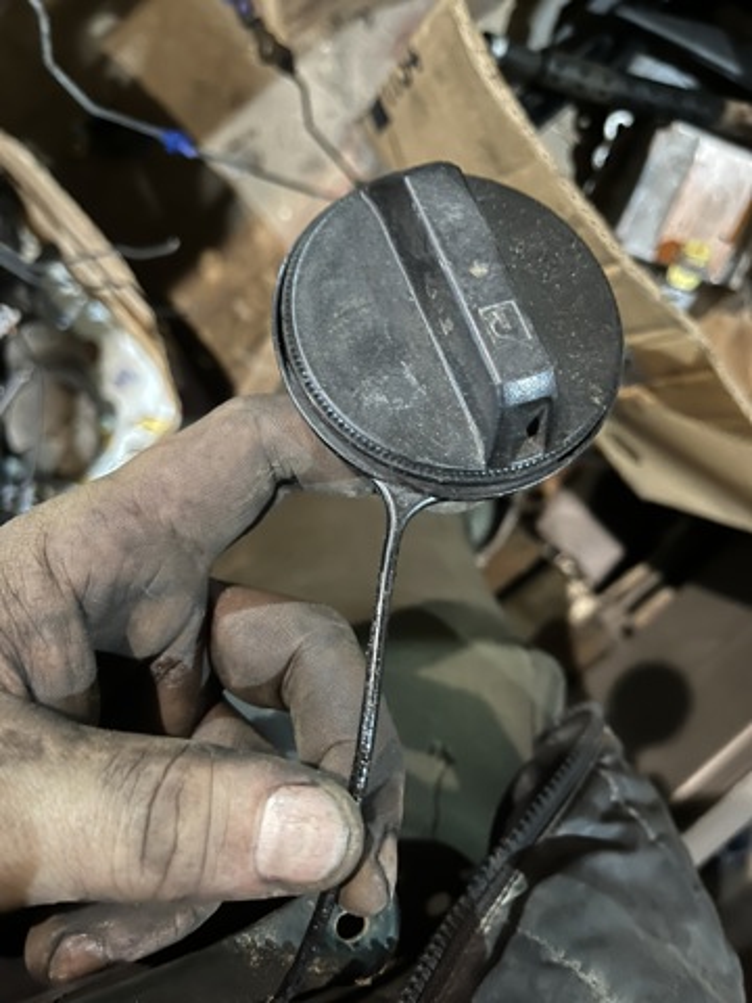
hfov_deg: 53.1
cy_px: 502
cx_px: 376
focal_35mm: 26
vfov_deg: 67.3
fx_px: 753
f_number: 1.6
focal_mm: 5.1
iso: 640
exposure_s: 1/13
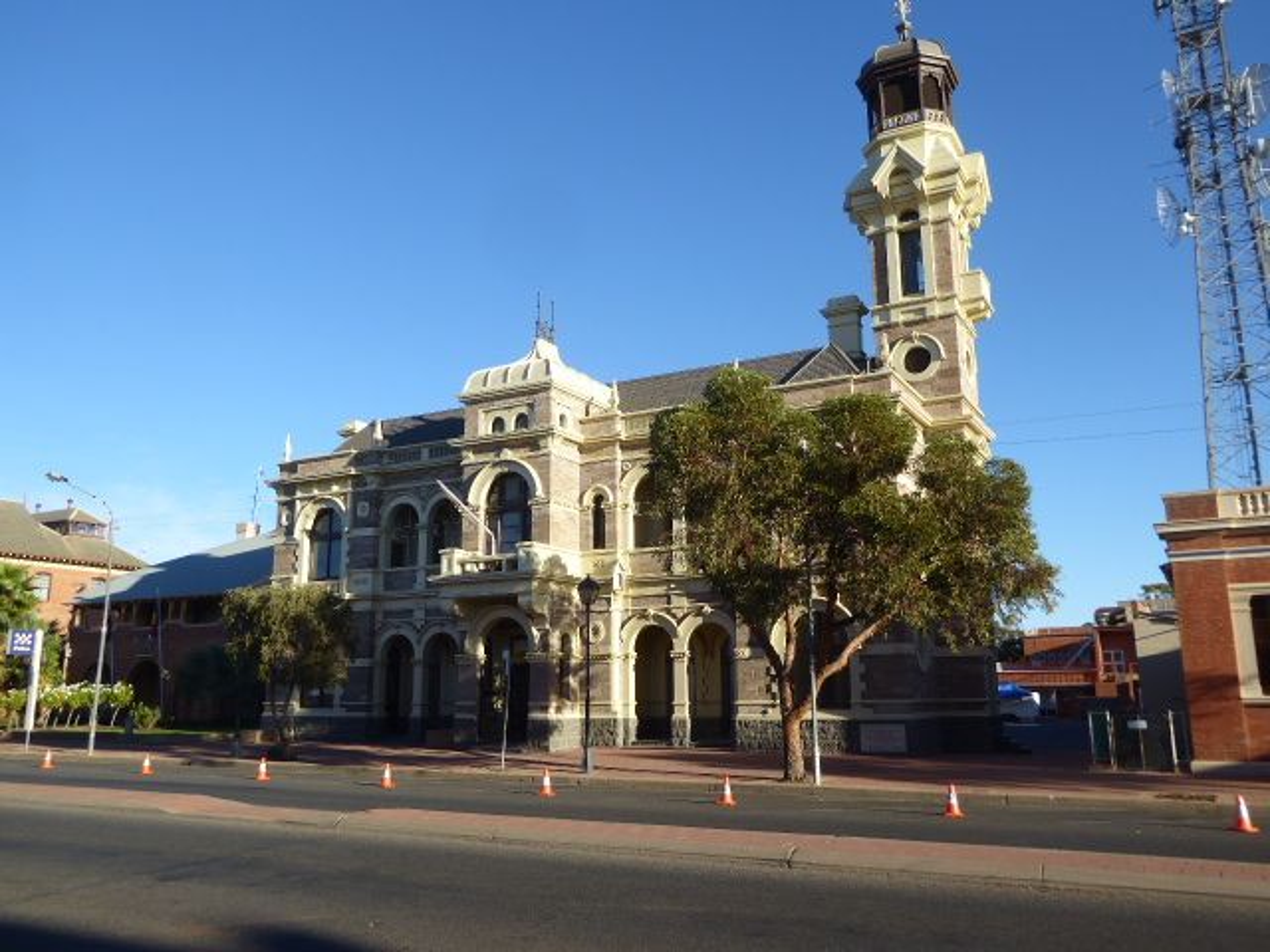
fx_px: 1064
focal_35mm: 29
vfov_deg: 48.2
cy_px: 476
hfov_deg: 61.7
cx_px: 635
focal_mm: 5
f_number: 3.5
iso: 80
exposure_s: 1/500
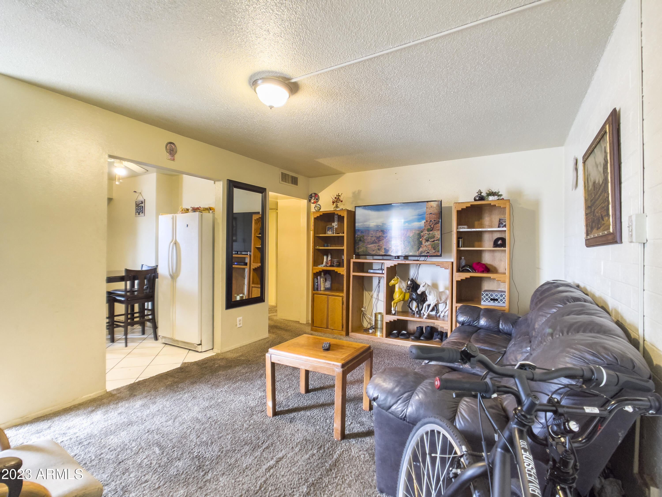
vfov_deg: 53.1
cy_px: 248
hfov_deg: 67.3
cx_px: 331
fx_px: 497
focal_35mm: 26
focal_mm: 5.1
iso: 400
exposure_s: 1/60
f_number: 1.6
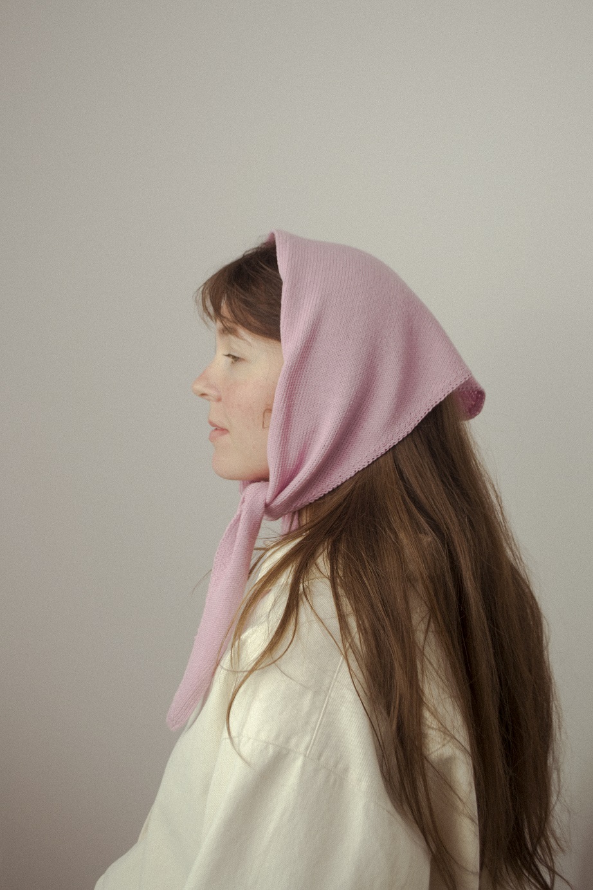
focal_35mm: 45
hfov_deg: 29.9
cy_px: 445
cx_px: 296
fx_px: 1112
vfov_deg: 43.6
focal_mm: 30
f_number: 4.5
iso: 100
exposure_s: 1/50
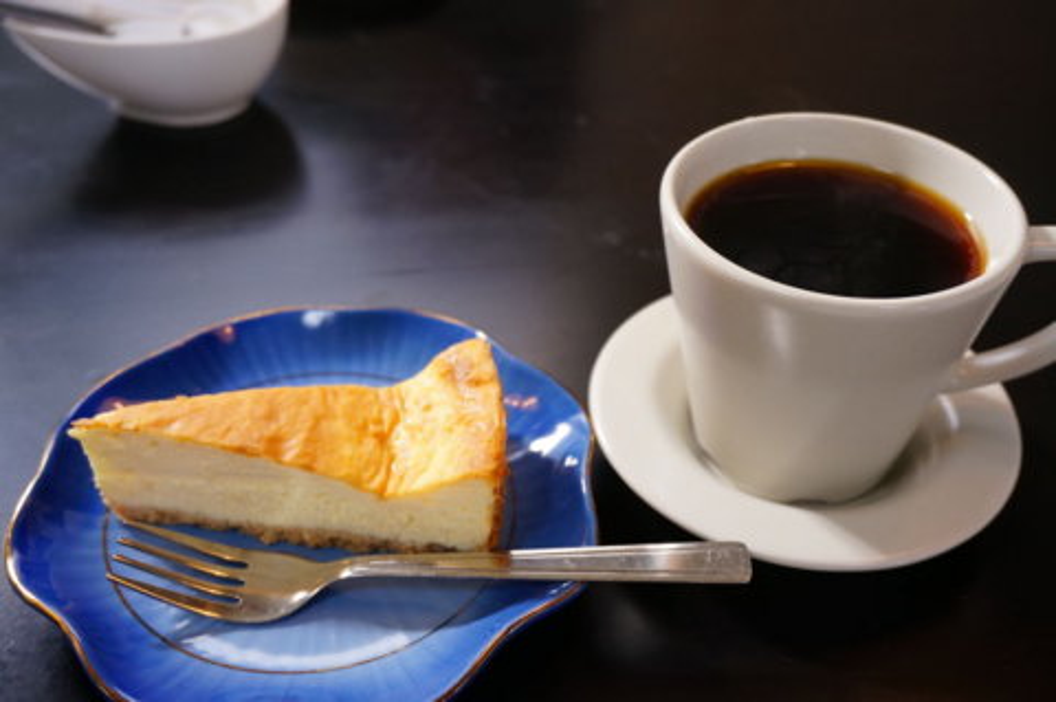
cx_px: 528
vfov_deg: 32.9
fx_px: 1187
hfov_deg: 48.0
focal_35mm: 40
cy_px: 351
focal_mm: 27
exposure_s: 1/60
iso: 640
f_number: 4.5
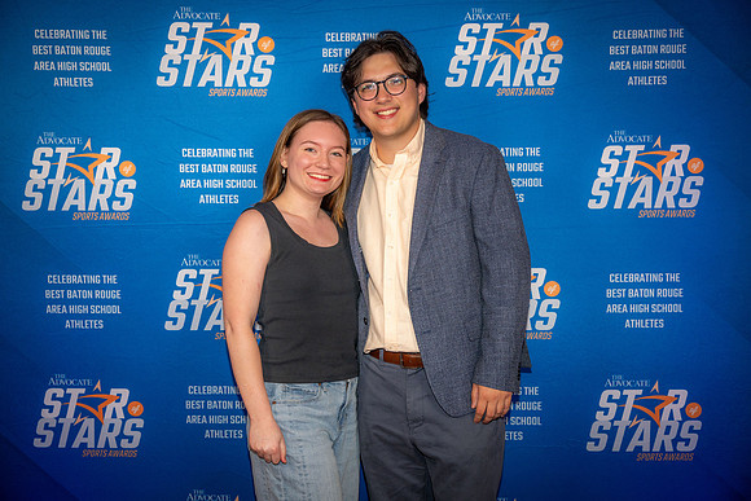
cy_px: 250
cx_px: 376
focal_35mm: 43
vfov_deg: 31.2
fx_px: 897
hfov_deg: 45.4
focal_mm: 43
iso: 320
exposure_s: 1/160
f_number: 3.5
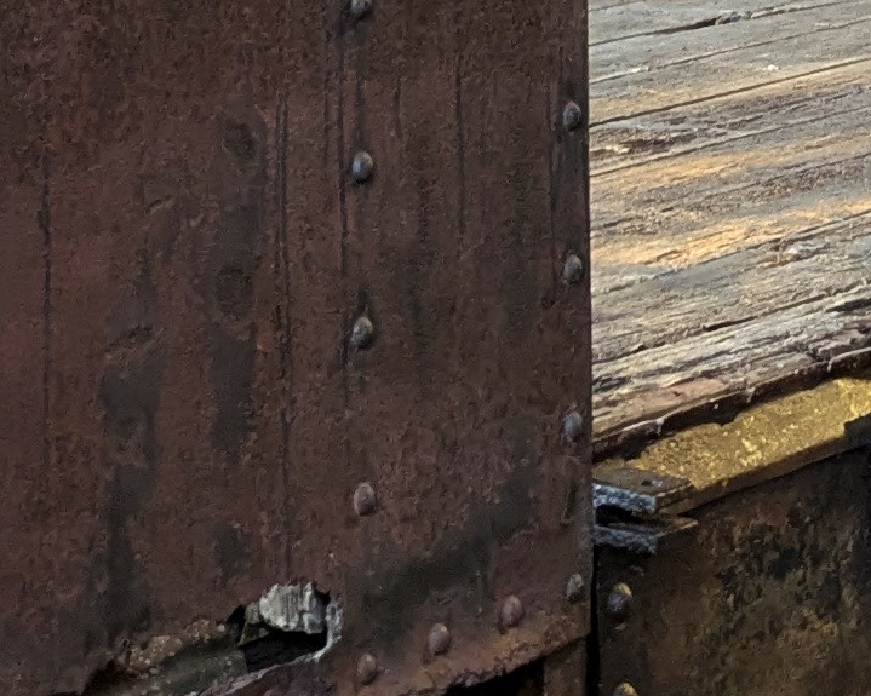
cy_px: -861
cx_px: 495
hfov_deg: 12.3
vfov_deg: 9.0
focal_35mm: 157
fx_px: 4047
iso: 144
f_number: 1.89
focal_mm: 5.43
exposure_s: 1/25
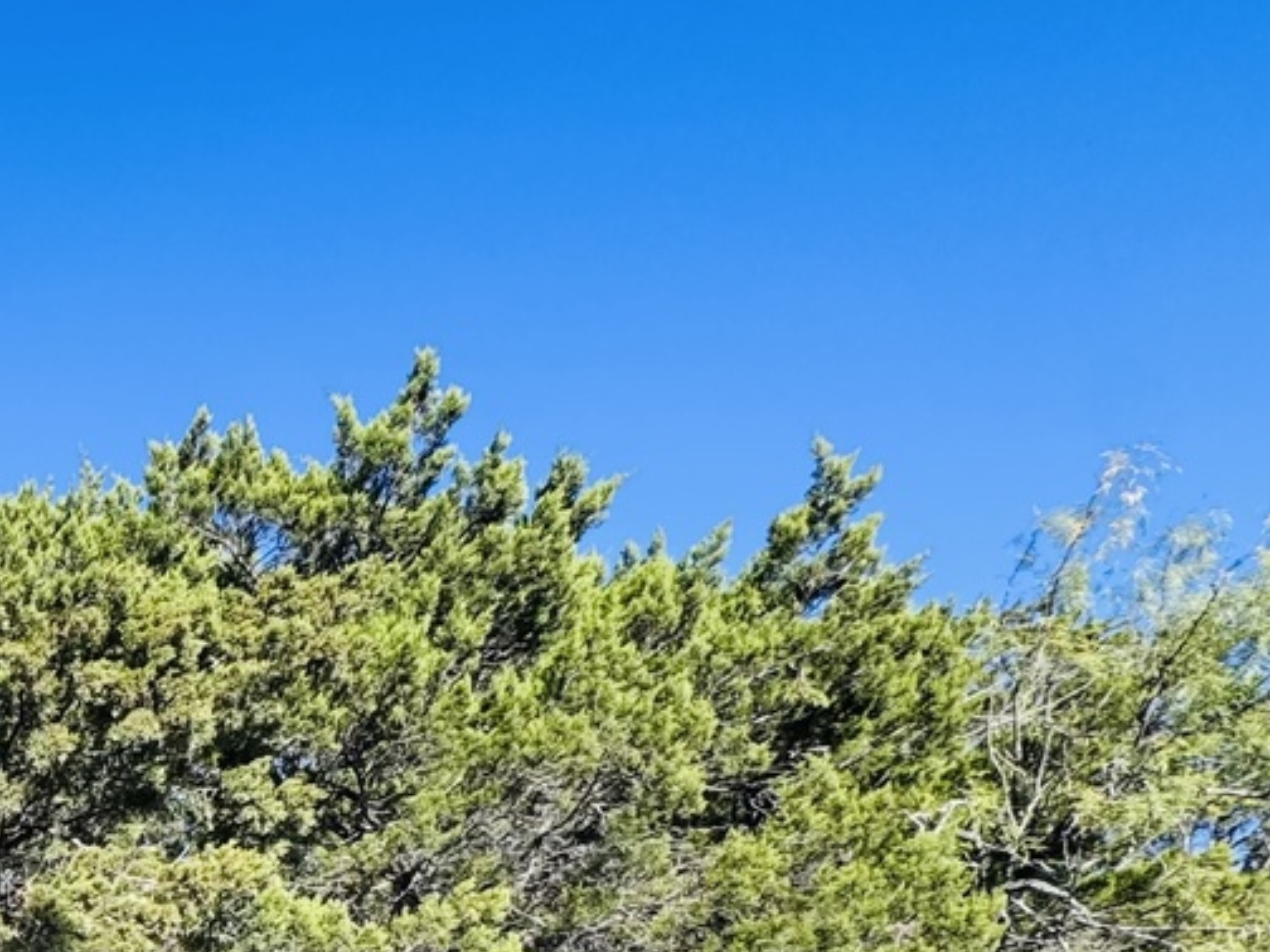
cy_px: 1269
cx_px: -537
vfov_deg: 28.7
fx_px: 1468
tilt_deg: +7.7
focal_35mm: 40
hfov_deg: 30.8
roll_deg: +0.6
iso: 40
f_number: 2.2
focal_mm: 2.22
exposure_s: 1/403
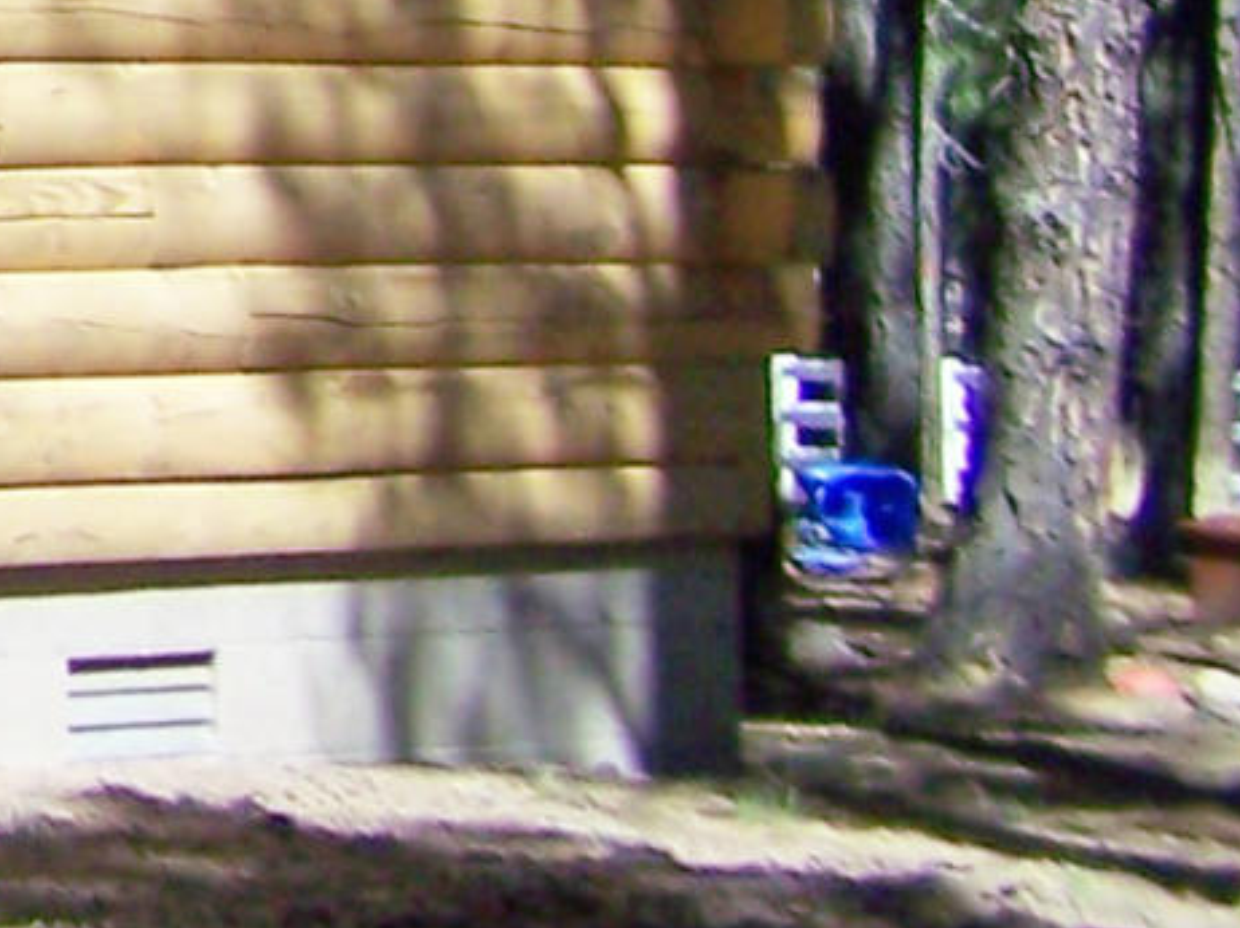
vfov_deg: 5.8
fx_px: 8843
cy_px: -1135
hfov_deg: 7.2
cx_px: -2429
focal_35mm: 247
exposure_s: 1/400
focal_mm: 6.3
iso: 64
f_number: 4
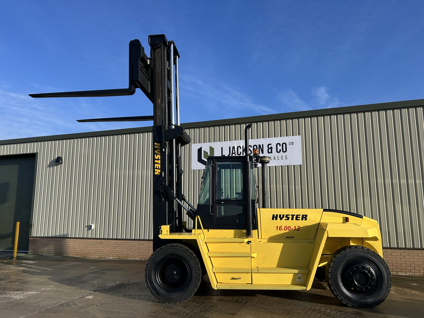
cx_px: 212
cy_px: 159
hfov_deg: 67.3
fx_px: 318
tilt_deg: +8.8
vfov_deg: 53.1
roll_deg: +0.7
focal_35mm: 26
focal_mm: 5.7
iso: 50
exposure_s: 1/3460
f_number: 1.5
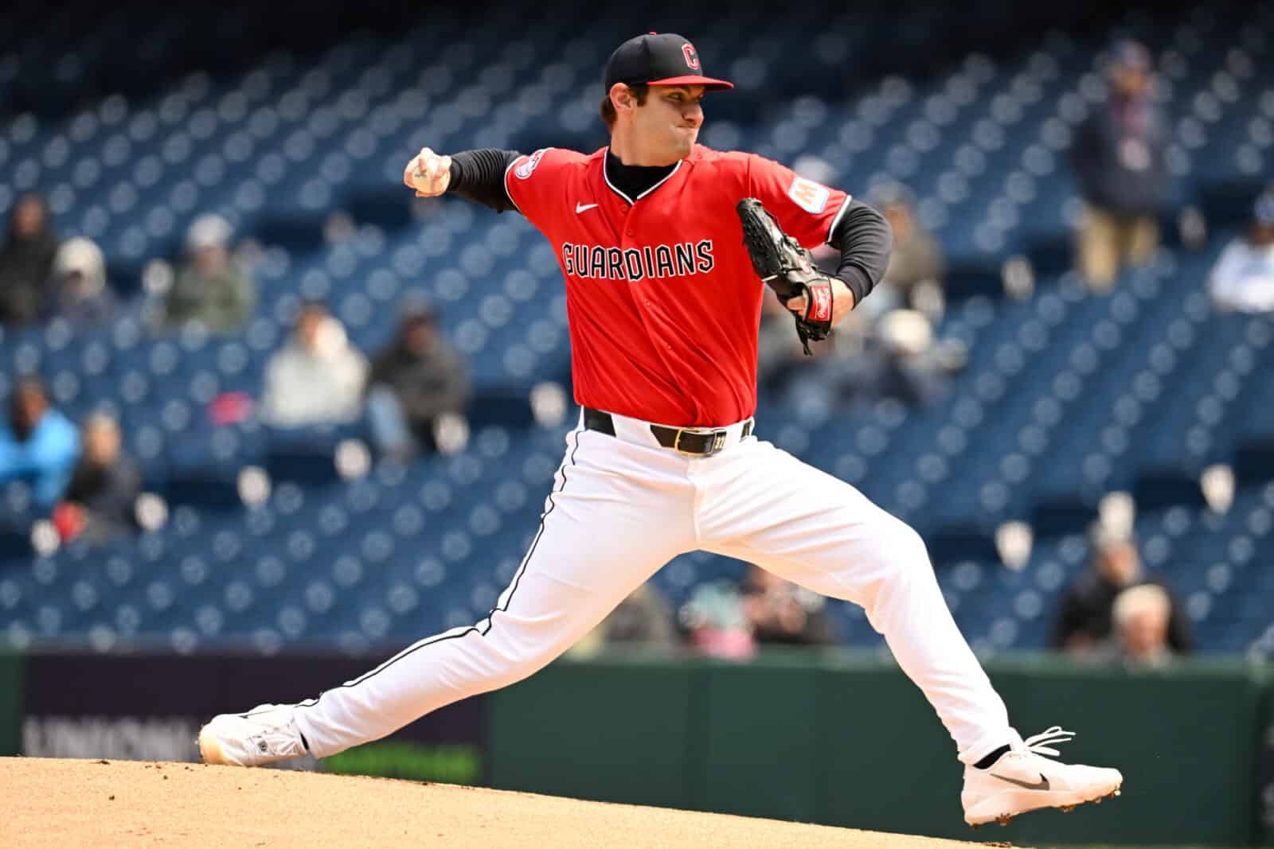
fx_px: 14156
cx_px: 637
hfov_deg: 5.2
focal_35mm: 400
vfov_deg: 3.4
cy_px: 424
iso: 1250
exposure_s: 1/4000
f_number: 4
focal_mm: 400
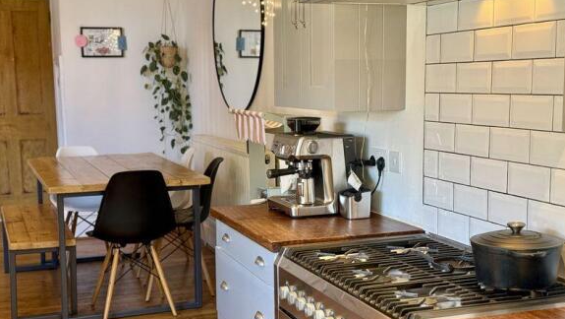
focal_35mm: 53
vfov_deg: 22.7
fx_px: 794
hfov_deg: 39.2
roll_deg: +1.2
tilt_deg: -7.8
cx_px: 284
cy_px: 179
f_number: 1.78
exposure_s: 1/50
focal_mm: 6.76
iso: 160
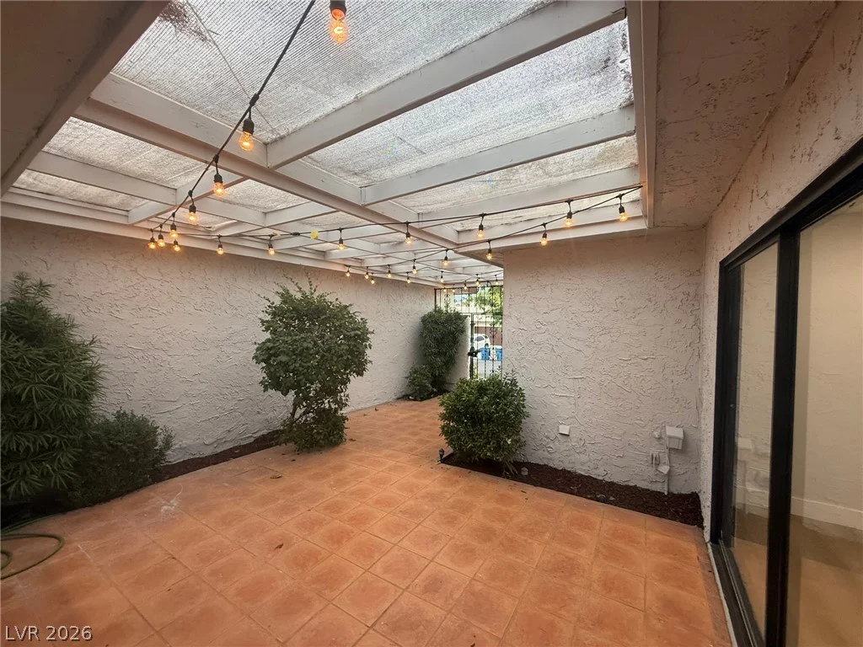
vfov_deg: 85.7
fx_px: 349
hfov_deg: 102.1
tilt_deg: -0.1
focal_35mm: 14
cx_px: 432
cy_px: 324
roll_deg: -0.9
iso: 200
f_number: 2.2
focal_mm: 2.22
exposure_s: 1/60
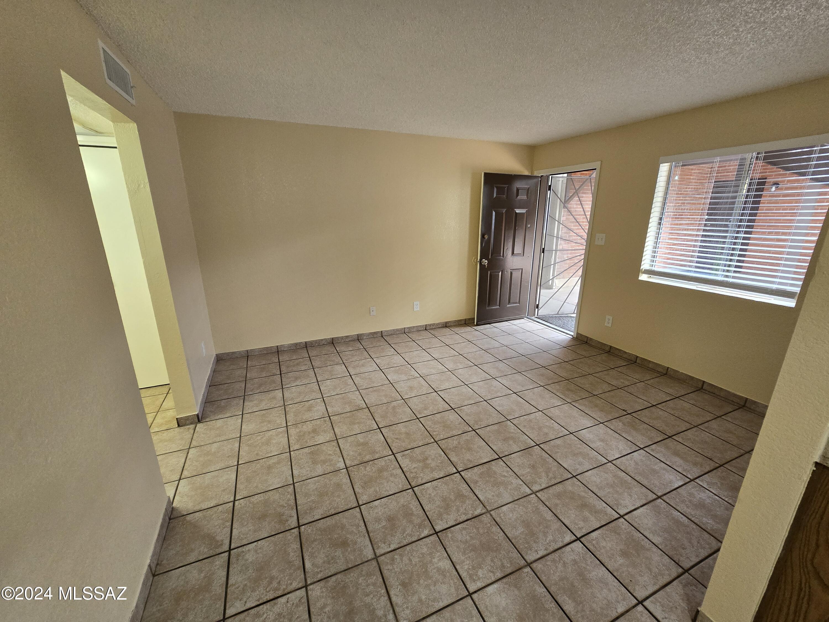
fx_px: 311
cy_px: 311
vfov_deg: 89.9
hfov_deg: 106.2
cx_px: 414
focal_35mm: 13
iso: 250
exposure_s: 1/60
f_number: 2.2
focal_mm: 2.2
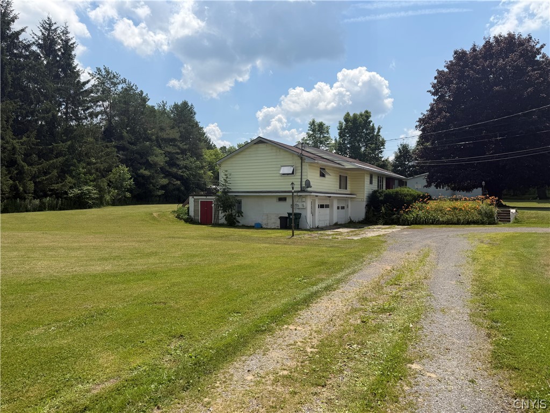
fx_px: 381
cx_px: 275
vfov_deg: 56.8
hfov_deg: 71.6
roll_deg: -0.7
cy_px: 206
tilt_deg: -0.8
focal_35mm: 24
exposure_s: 1/6711
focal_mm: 6.76
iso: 80
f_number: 1.78
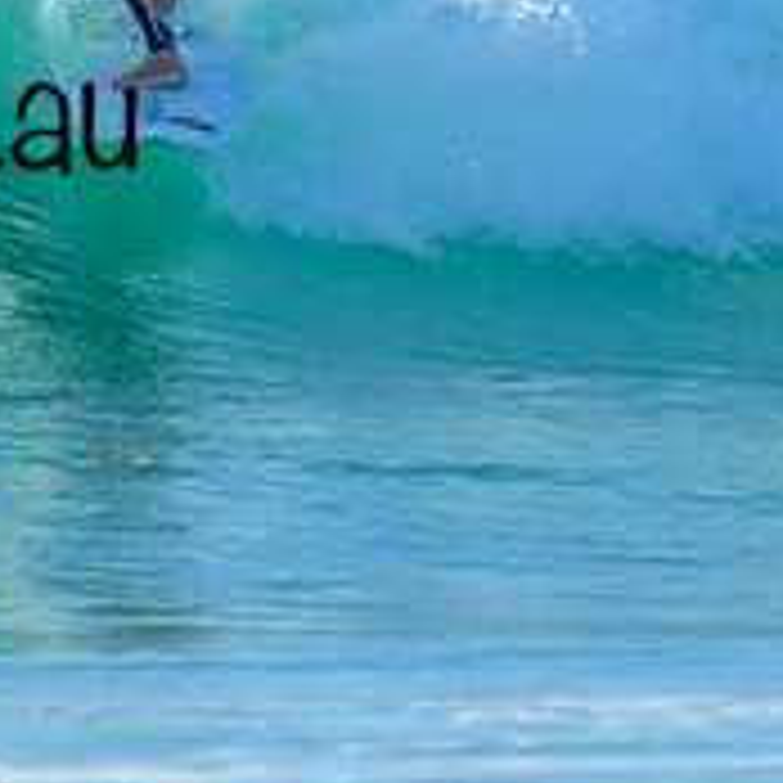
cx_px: -38
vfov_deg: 0.6
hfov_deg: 0.6
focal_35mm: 3114
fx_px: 79691
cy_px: -60
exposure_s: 1/2000
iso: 500
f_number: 6.3
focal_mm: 800
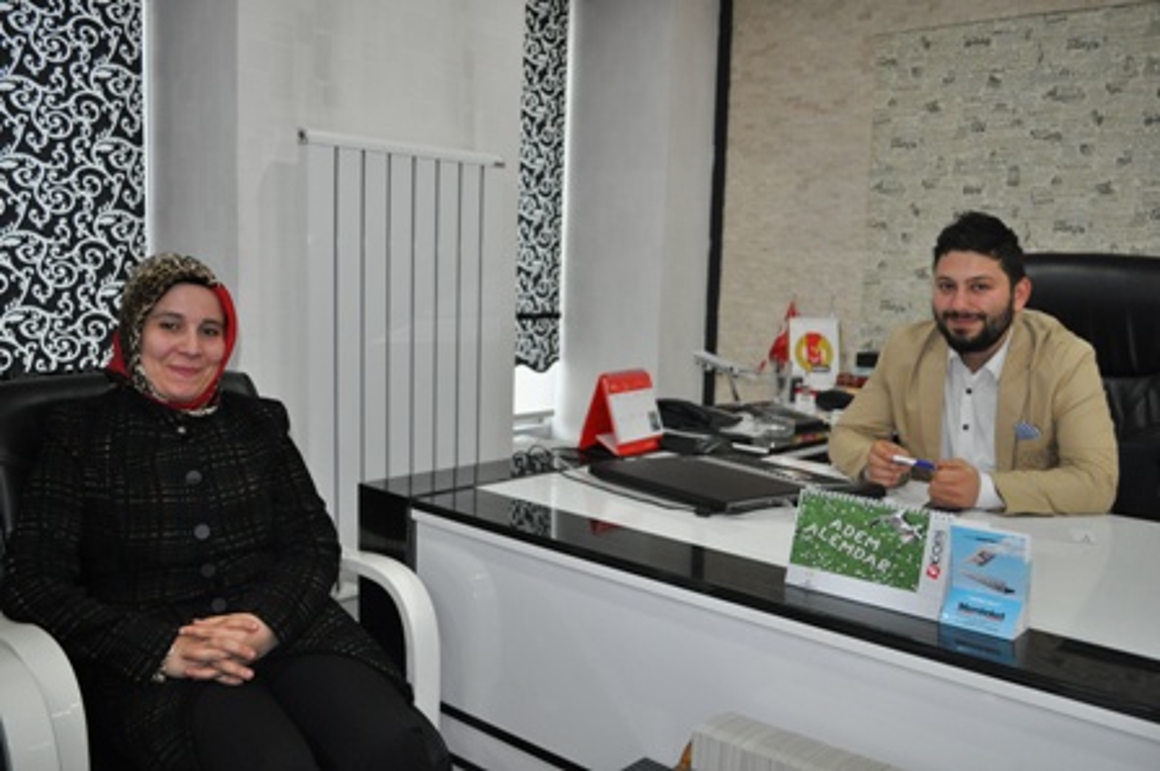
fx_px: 966
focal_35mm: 30
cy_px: 386
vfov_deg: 43.5
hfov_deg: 62.0
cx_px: 580
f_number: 3.8
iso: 800
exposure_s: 1/60
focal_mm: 20
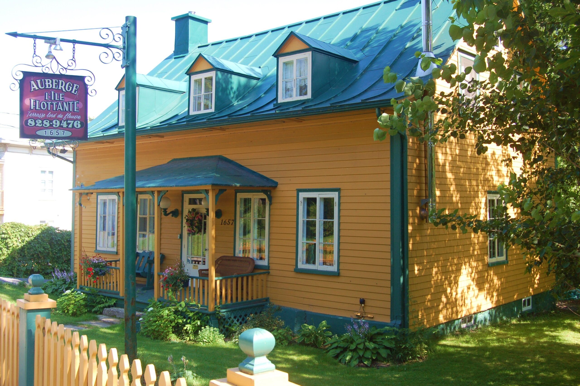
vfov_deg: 34.1
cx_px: 290
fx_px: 628
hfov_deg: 49.6
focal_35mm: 39
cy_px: 193
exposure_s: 1/200
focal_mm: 26
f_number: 7.1
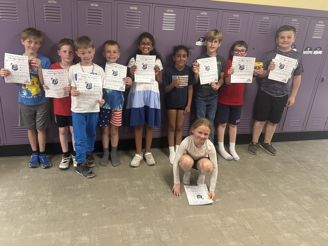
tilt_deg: -19.2
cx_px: 150
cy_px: 111
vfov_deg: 51.3
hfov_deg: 65.2
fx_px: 256
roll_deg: -3.7
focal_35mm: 27
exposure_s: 1/75
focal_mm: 6.76
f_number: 1.78
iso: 200
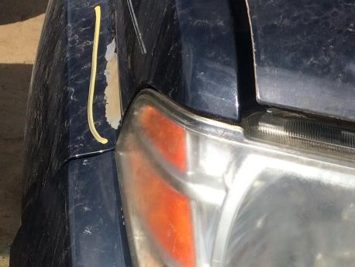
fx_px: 831
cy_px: 368
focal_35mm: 81
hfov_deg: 23.9
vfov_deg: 16.9
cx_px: 267
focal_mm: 4.15
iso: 32
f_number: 2.2
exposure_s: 1/3425
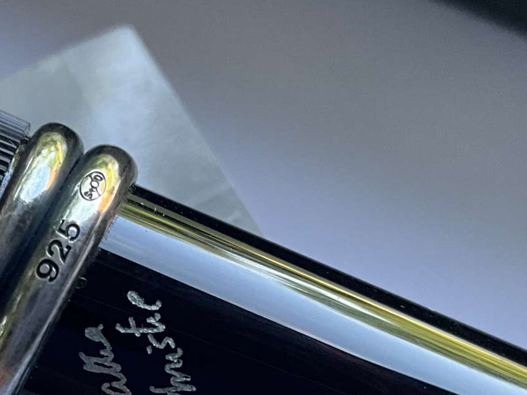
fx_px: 1340
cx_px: 234
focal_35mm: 88
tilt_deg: -62.5
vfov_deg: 16.5
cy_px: 383
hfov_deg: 22.2
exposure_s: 1/122
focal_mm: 3
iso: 64
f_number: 1.8
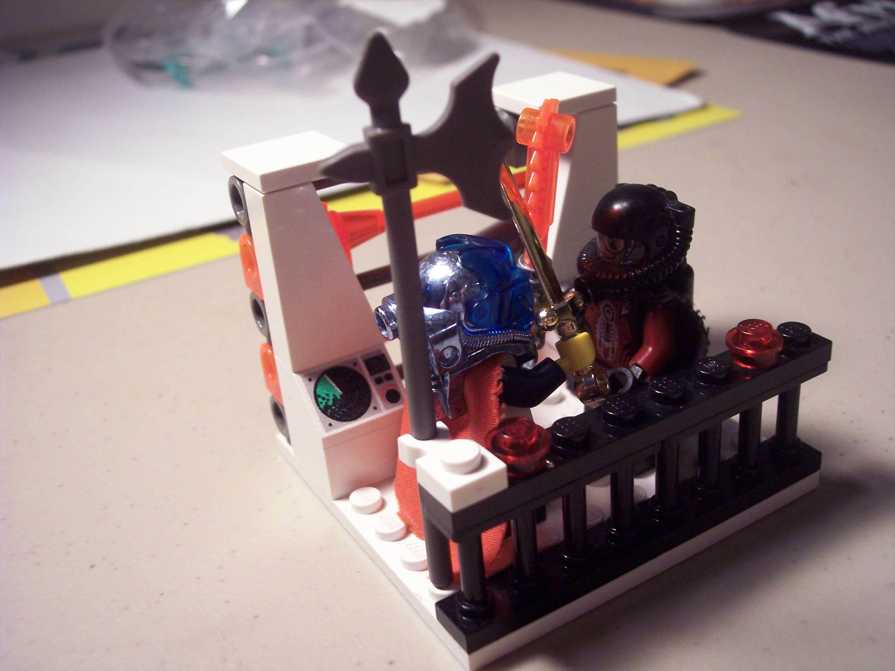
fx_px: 1008
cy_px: 336
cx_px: 448
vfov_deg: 36.8
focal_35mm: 39
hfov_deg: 47.9
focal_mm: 8
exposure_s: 1/20
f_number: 3.4
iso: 200
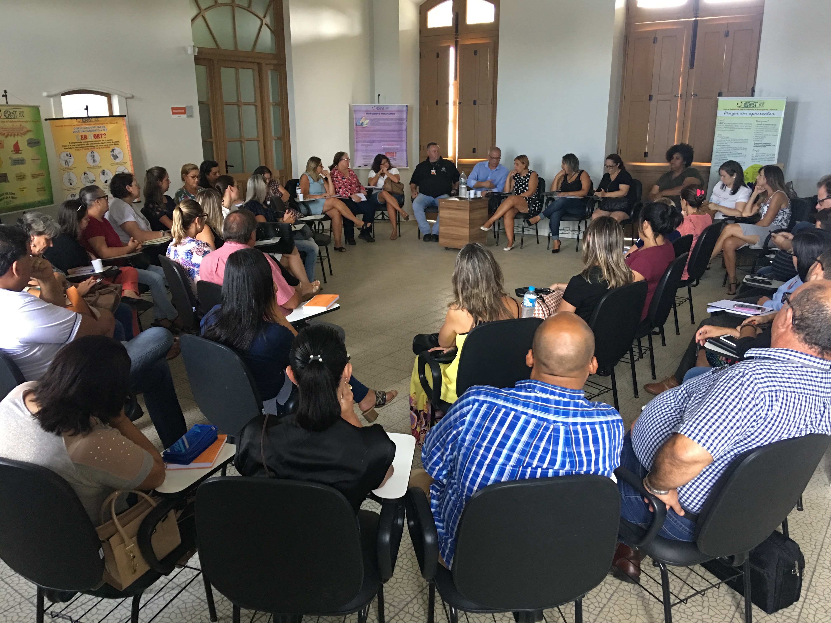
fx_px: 696
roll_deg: +0.3
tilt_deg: -14.4
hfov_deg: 61.7
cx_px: 416
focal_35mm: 29
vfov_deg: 48.2
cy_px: 312
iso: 100
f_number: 2.2
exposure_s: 1/15
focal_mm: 4.15
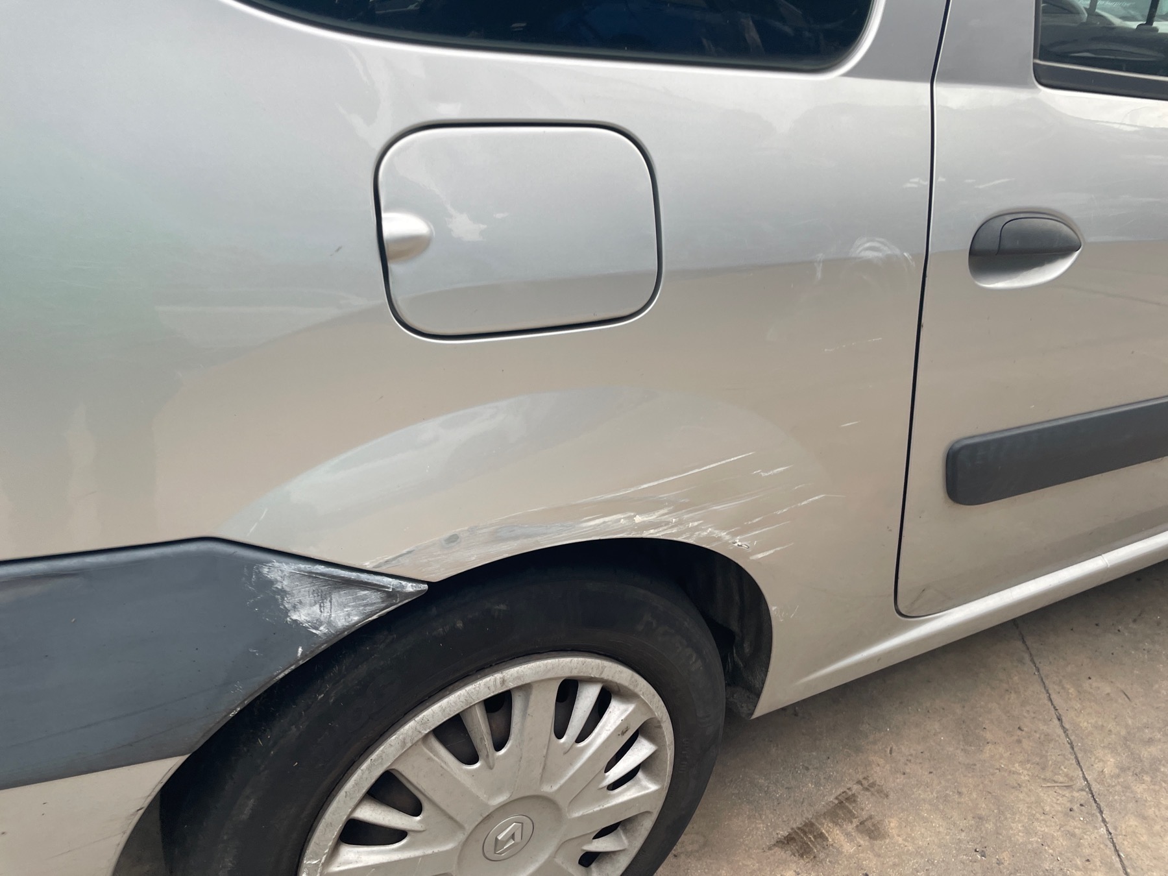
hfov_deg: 67.3
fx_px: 877
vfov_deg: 53.1
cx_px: 584
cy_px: 438
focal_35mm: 26
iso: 50
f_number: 1.6
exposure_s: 1/121
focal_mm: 4.2
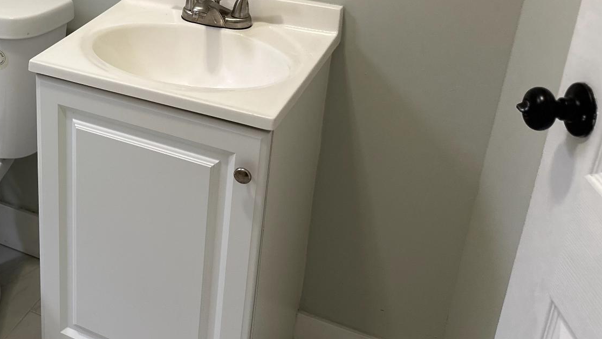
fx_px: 766
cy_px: 58
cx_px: 54
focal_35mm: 48
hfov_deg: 39.6
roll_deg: +1.4
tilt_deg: -24.2
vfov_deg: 24.5
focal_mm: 6.86
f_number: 1.78
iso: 200
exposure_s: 1/120
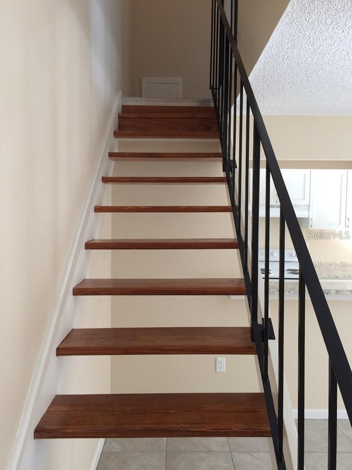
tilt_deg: -4.4
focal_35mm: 29
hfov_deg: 48.2
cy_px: 235
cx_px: 176
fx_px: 393
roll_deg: +0.4
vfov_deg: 61.7
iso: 50
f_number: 2.2
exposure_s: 1/30
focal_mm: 4.15
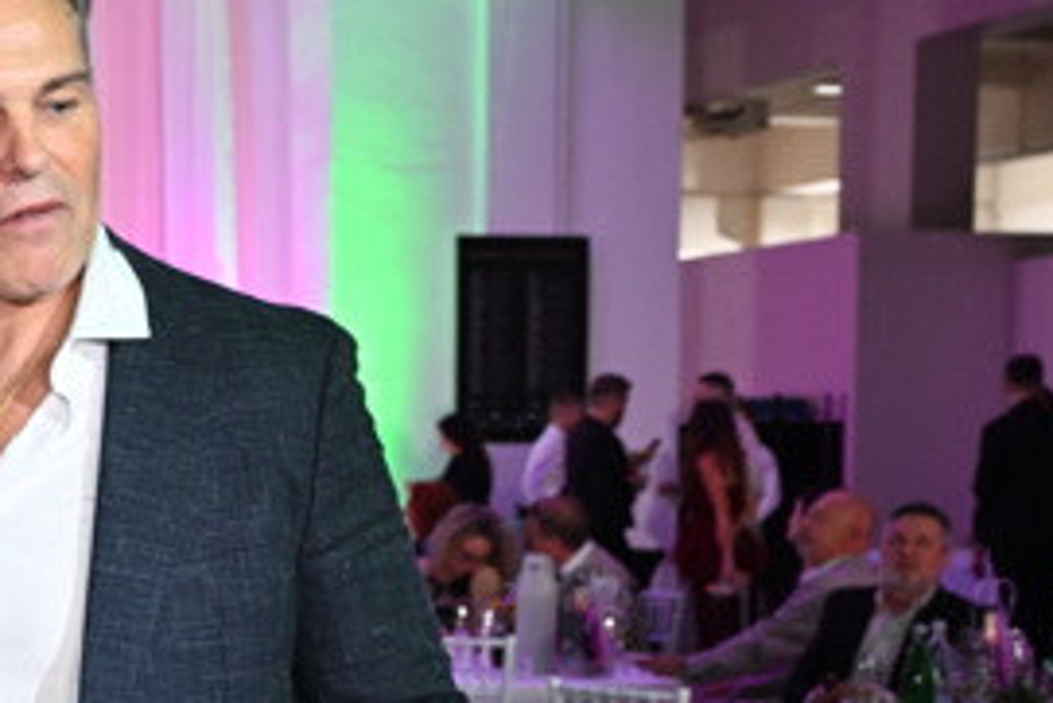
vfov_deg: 17.0
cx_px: -39
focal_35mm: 79
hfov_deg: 24.3
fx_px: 2312
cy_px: 676
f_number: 4.5
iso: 2500
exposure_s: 1/60
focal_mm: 31
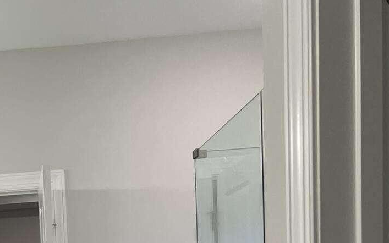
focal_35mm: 78
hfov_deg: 25.1
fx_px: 827
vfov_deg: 15.0
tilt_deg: -6.1
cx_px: -11
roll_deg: +3.6
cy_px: 408
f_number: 1.5
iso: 64
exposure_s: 1/120
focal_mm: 5.7
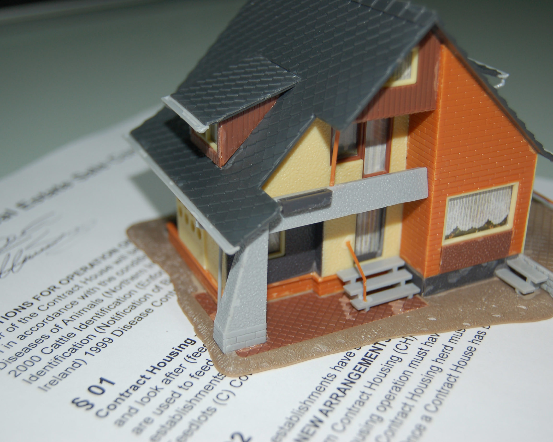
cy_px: 220
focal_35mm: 51
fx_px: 835
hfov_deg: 36.7
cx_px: 269
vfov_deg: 29.7
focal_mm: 30
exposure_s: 1/60
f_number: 4.2
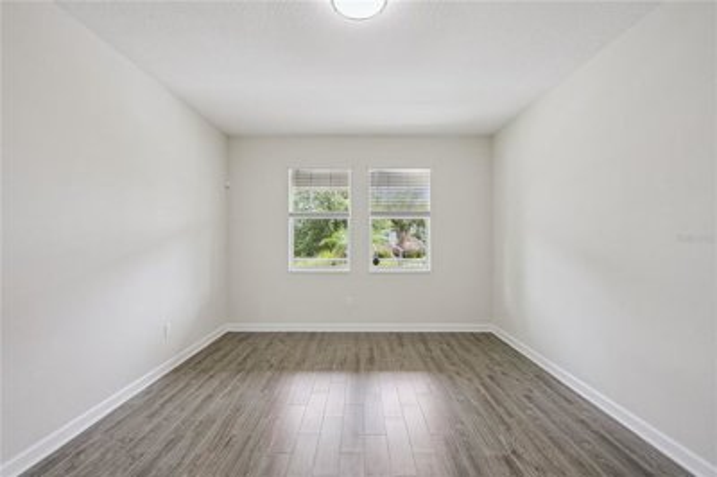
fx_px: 318
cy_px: 238
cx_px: 358
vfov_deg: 73.6
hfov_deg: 96.8
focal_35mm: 16
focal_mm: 16
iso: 640
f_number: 9
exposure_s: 1/50
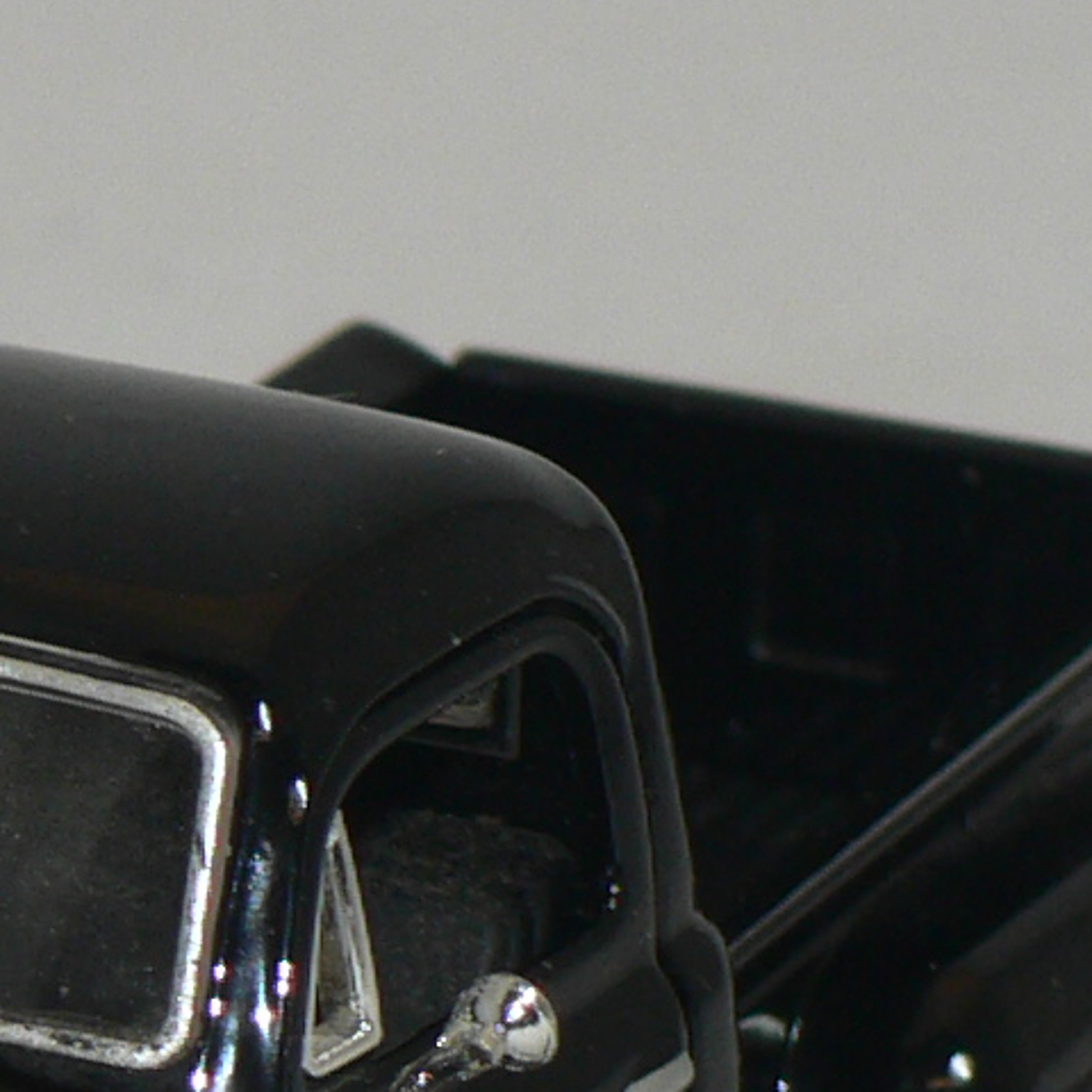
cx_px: 237
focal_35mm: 405
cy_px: 1333
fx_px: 14455
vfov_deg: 4.3
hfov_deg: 4.3
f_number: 3.2
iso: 80
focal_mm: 14.3
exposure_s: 1/60
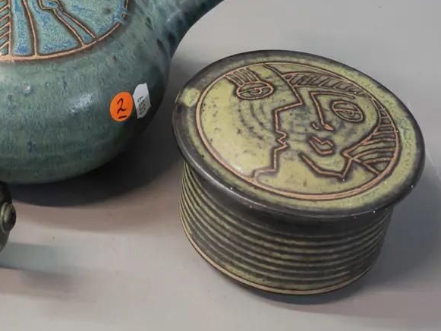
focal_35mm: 74
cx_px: 68
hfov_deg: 25.7
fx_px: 943
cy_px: 77
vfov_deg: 19.7
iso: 3200
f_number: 6.3
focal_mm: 21
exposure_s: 1/50
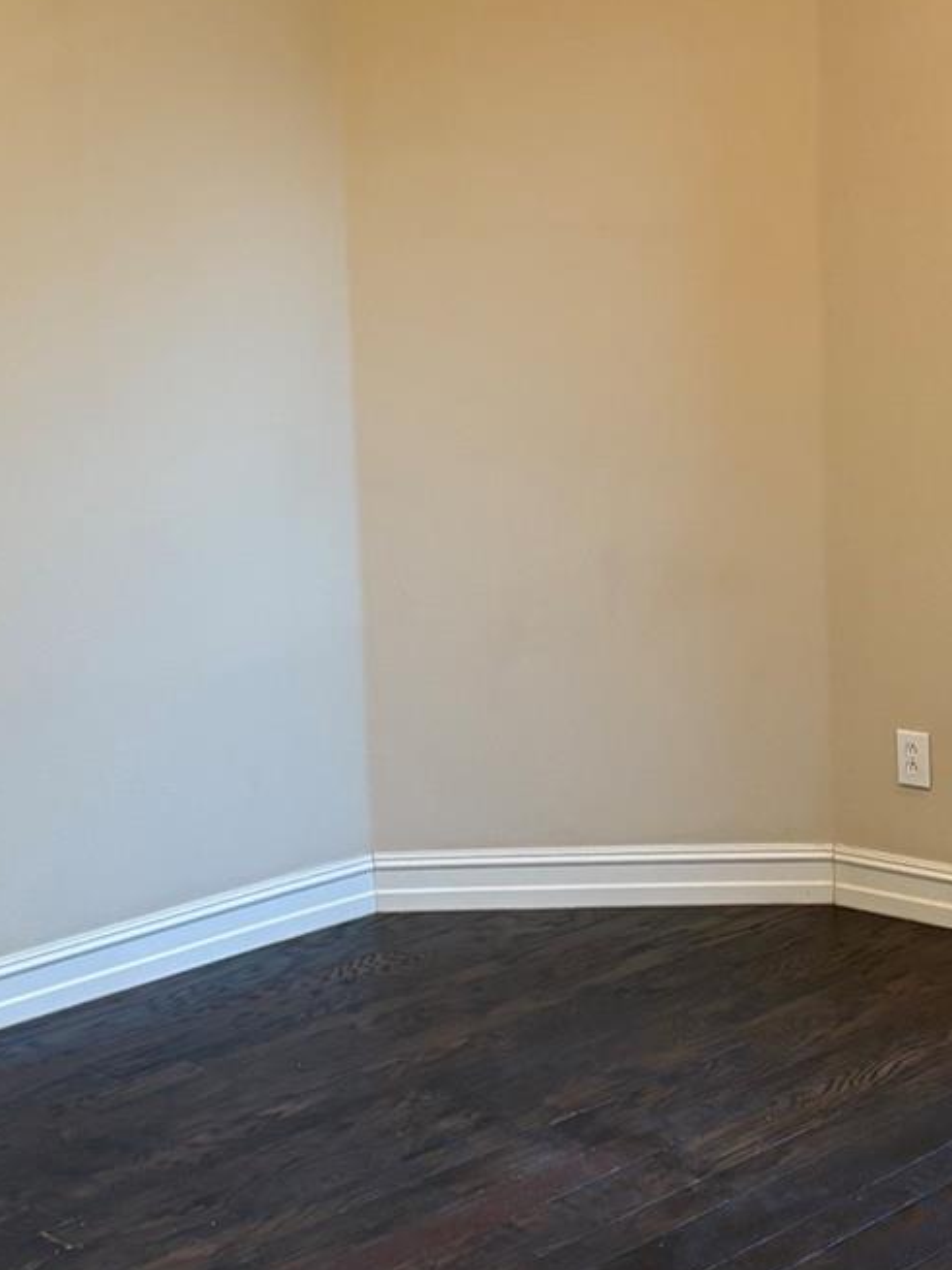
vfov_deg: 31.4
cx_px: 270
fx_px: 2238
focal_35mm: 61
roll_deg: +2.8
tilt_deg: -4.3
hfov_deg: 23.8
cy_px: 425
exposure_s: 1/60
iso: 200
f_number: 1.6
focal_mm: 5.96
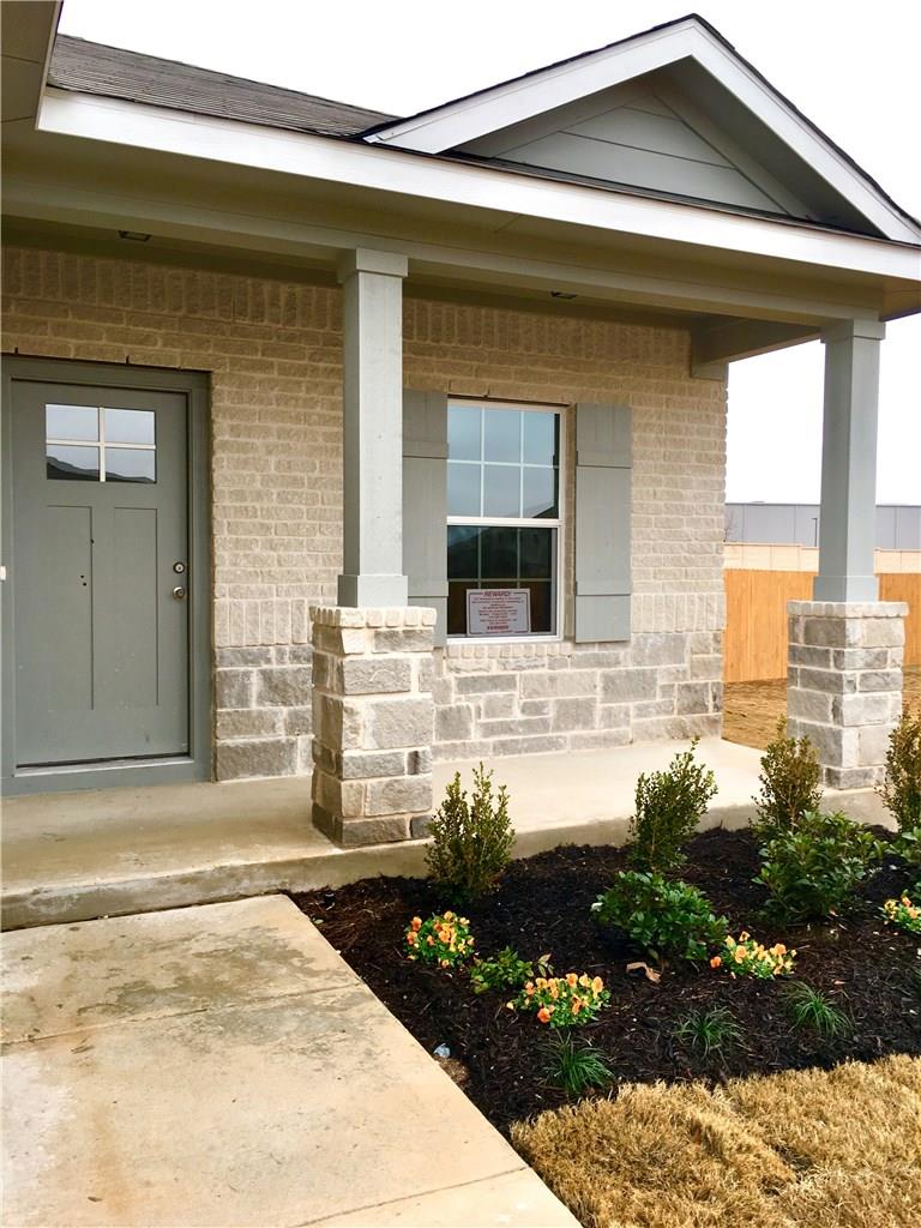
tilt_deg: -1.8
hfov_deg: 48.2
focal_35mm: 29
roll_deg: -0.9
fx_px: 1029
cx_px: 460
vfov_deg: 61.7
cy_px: 614
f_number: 2.2
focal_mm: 4.15
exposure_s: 1/124
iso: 25
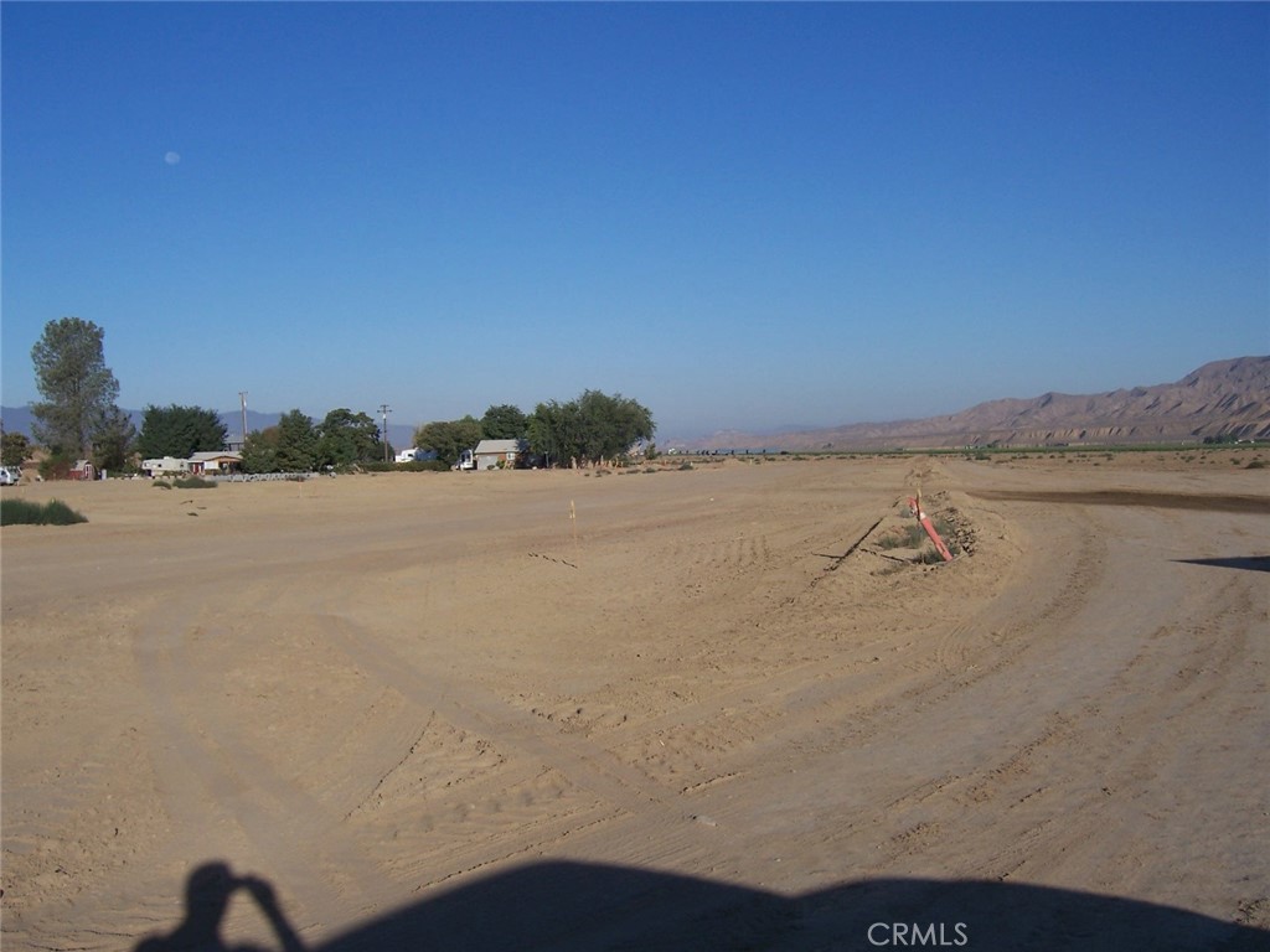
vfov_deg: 39.7
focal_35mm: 36
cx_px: 635
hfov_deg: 51.4
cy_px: 476
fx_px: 1321
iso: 80
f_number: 4.5
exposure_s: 1/800
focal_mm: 6.2
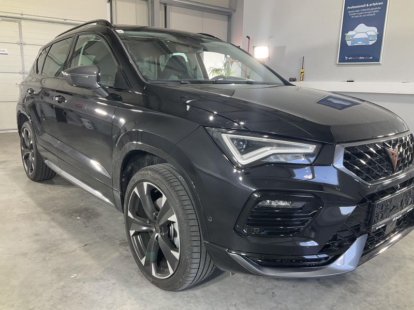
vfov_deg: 48.2
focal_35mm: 29
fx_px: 347
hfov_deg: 61.7
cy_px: 155
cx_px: 207
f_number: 1.8
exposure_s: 1/50
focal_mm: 3
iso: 40
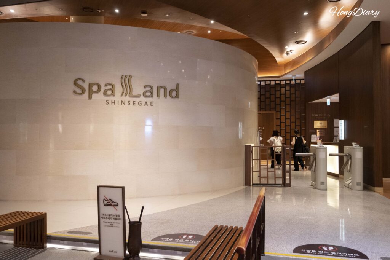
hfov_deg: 57.2
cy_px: 130
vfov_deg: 40.0
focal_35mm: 33
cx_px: 195
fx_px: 358
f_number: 4.5
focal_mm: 33
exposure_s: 1/160
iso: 6400
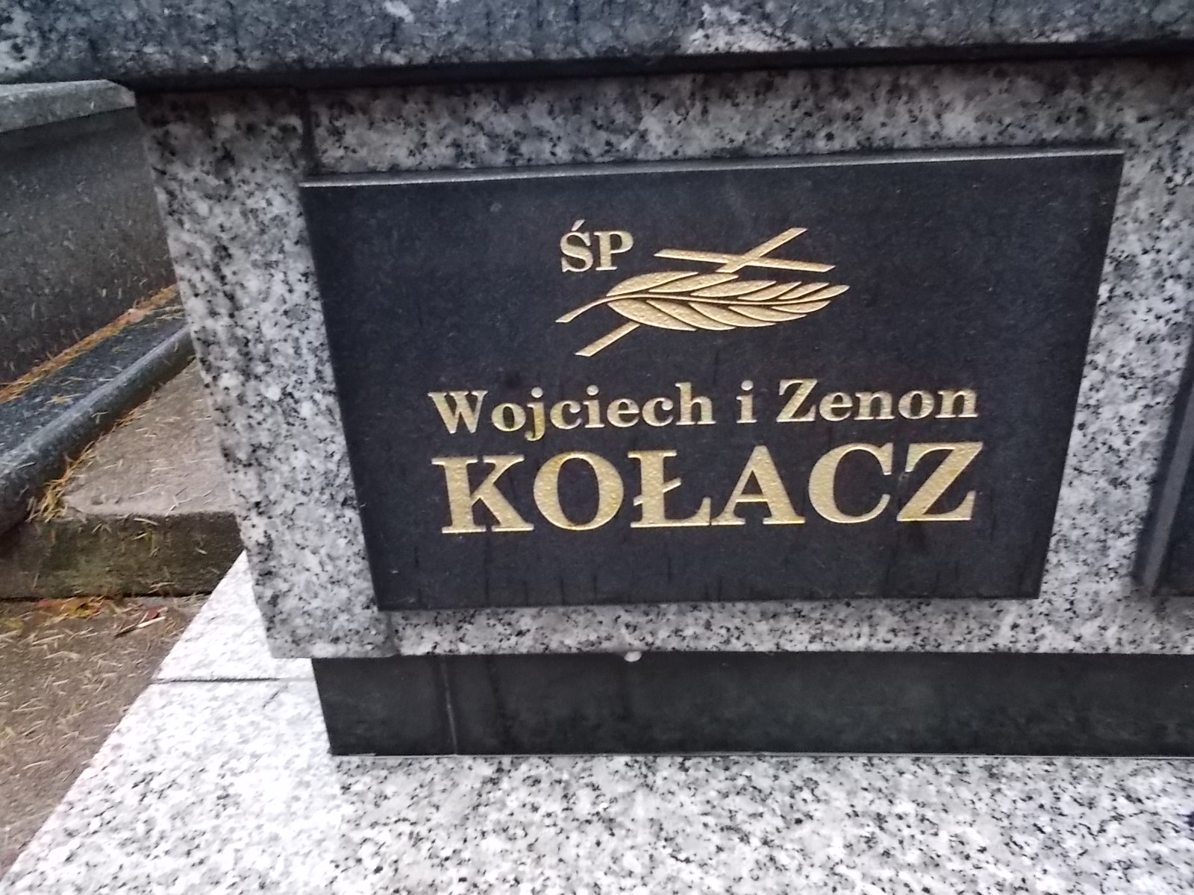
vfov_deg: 53.1
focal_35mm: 26
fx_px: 897
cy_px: 448
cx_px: 597
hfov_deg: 67.3
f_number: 3.2
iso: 400
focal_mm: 4.6
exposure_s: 1/80
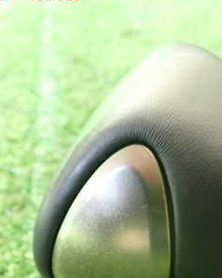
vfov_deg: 31.1
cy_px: 195
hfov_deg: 24.8
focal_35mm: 60
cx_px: 192
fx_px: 493
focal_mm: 5.4
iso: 200
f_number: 2.3
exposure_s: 1/40
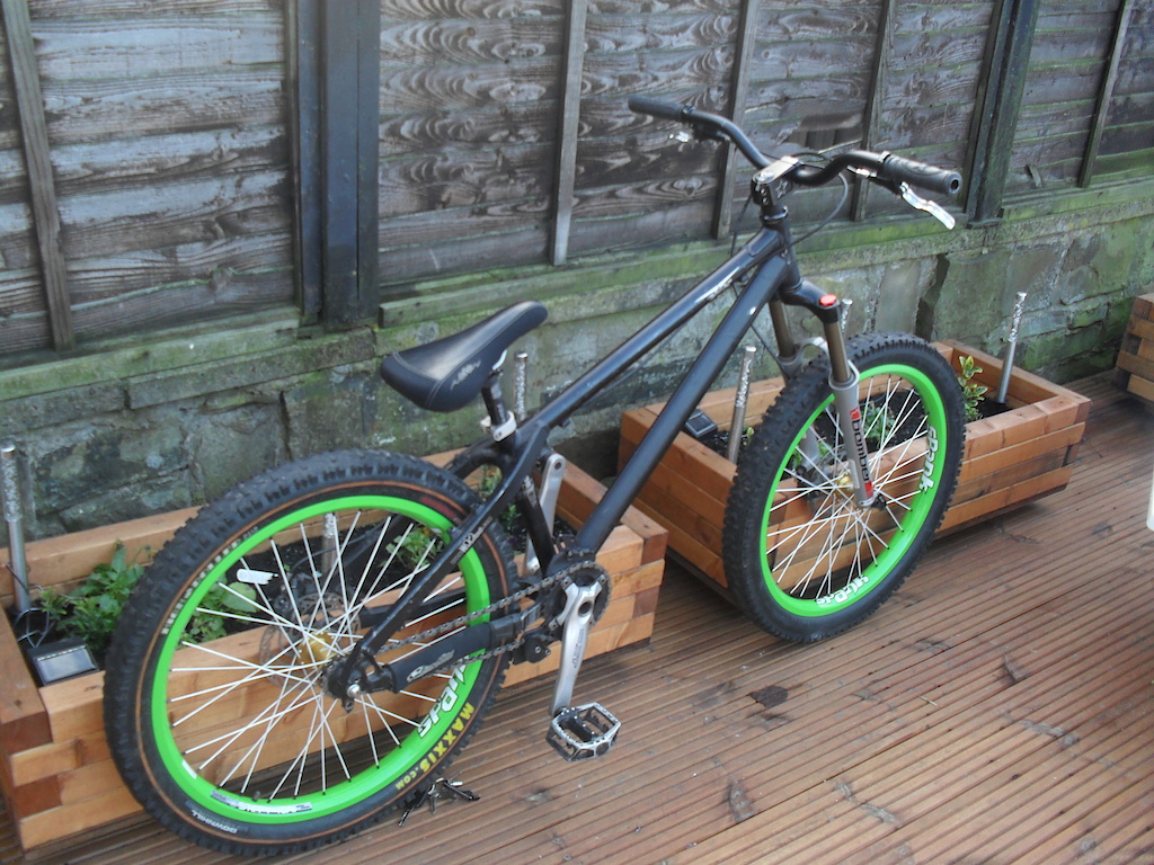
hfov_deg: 52.6
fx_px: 1167
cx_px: 577
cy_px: 432
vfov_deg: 40.7
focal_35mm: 35
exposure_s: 1/45
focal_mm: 6.3
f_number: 3.2
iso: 100
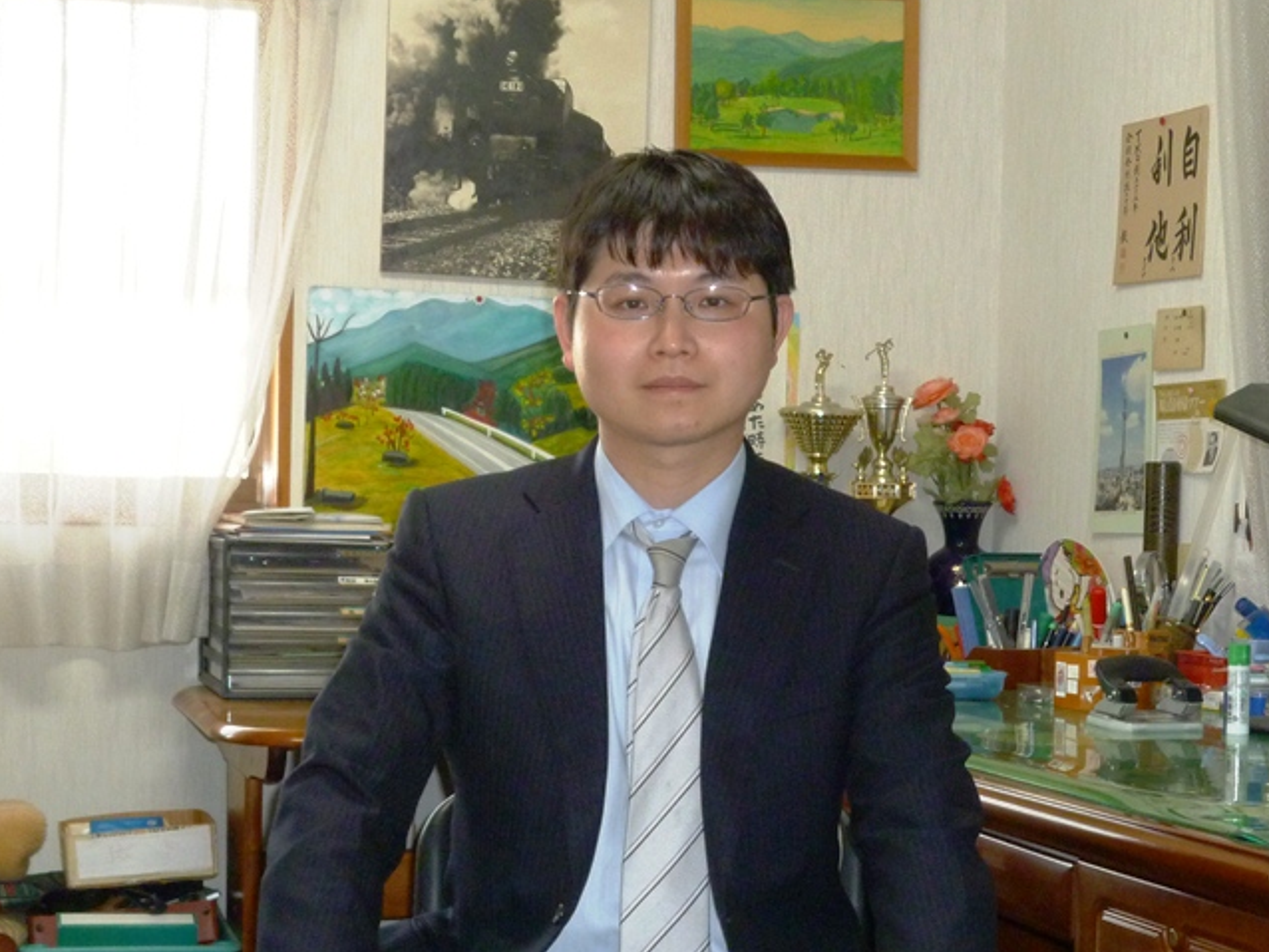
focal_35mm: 69
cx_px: 720
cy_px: 578
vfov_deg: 21.3
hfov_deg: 28.1
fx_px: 2530
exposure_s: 1/40
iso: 250
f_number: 3.7
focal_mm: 7.7
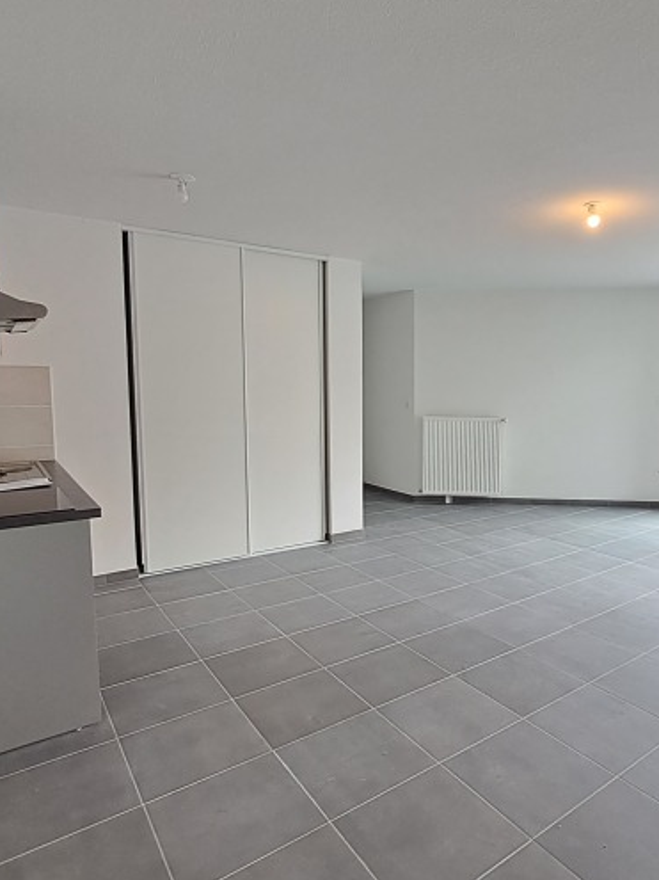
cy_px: 436
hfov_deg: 61.9
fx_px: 533
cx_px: 437
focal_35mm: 21
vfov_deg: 79.0
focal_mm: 1.42
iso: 80
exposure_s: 1/50
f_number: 2.2
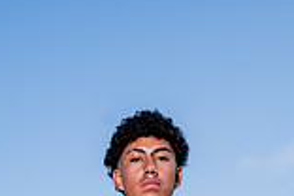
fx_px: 1062
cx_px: 111
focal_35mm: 130
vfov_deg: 9.7
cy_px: 411
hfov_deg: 15.8
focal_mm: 45
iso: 100
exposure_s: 1/640
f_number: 5.6
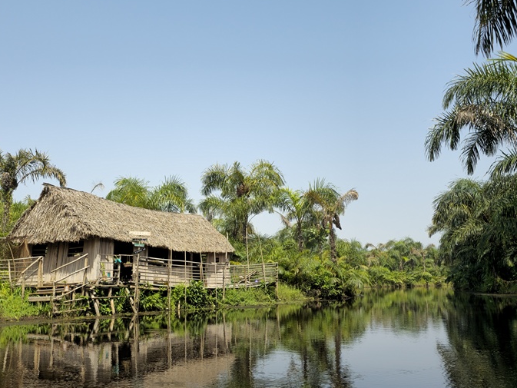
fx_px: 523
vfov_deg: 40.7
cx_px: 210
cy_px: 210
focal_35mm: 35
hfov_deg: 52.3
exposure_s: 1/699
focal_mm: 6.3
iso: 10
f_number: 1.7
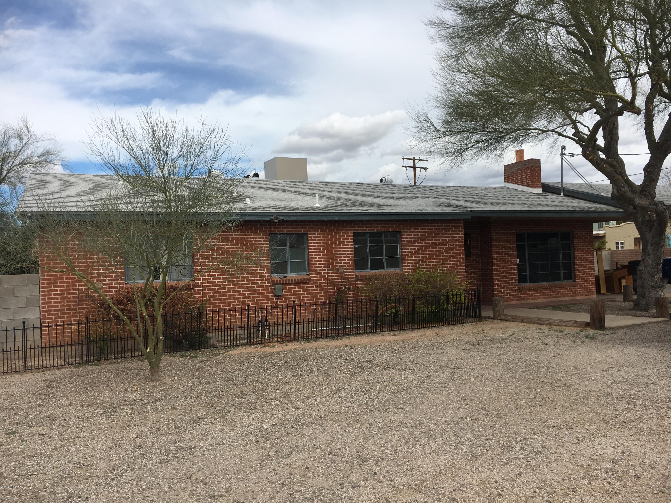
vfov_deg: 48.2
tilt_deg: +1.6
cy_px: 252
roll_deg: +2.3
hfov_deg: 61.7
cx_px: 336
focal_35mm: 29
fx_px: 562
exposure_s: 1/1876
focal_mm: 4.15
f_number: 2.2
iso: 25
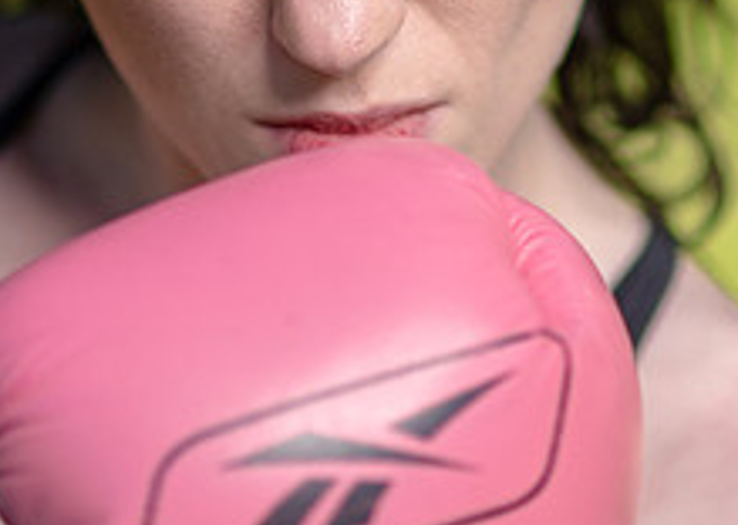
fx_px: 7413
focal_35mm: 354
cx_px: 363
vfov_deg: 4.1
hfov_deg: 5.7
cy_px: -108
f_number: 1.4
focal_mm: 85
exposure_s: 1/4000
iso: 100
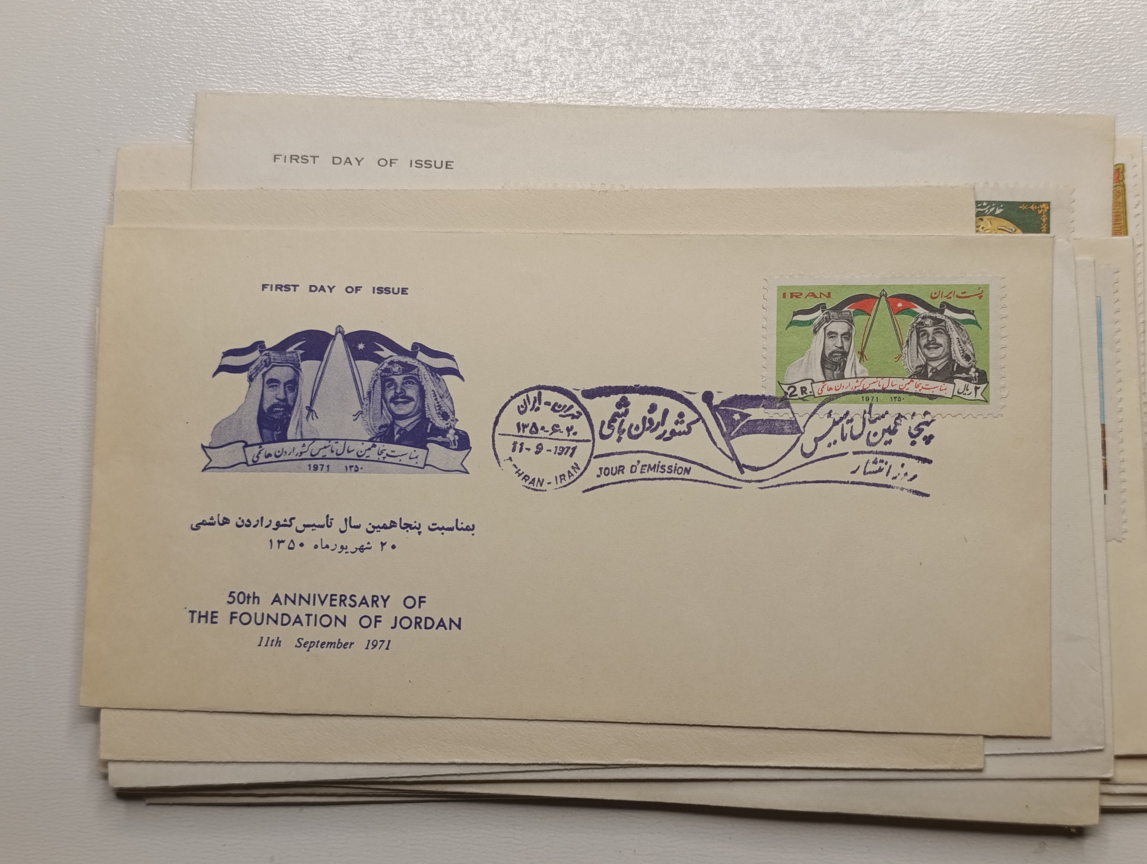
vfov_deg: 31.6
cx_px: 574
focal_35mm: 46
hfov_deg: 41.2
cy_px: 432
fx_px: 1526
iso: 153
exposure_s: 1/100
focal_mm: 6.11
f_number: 1.65
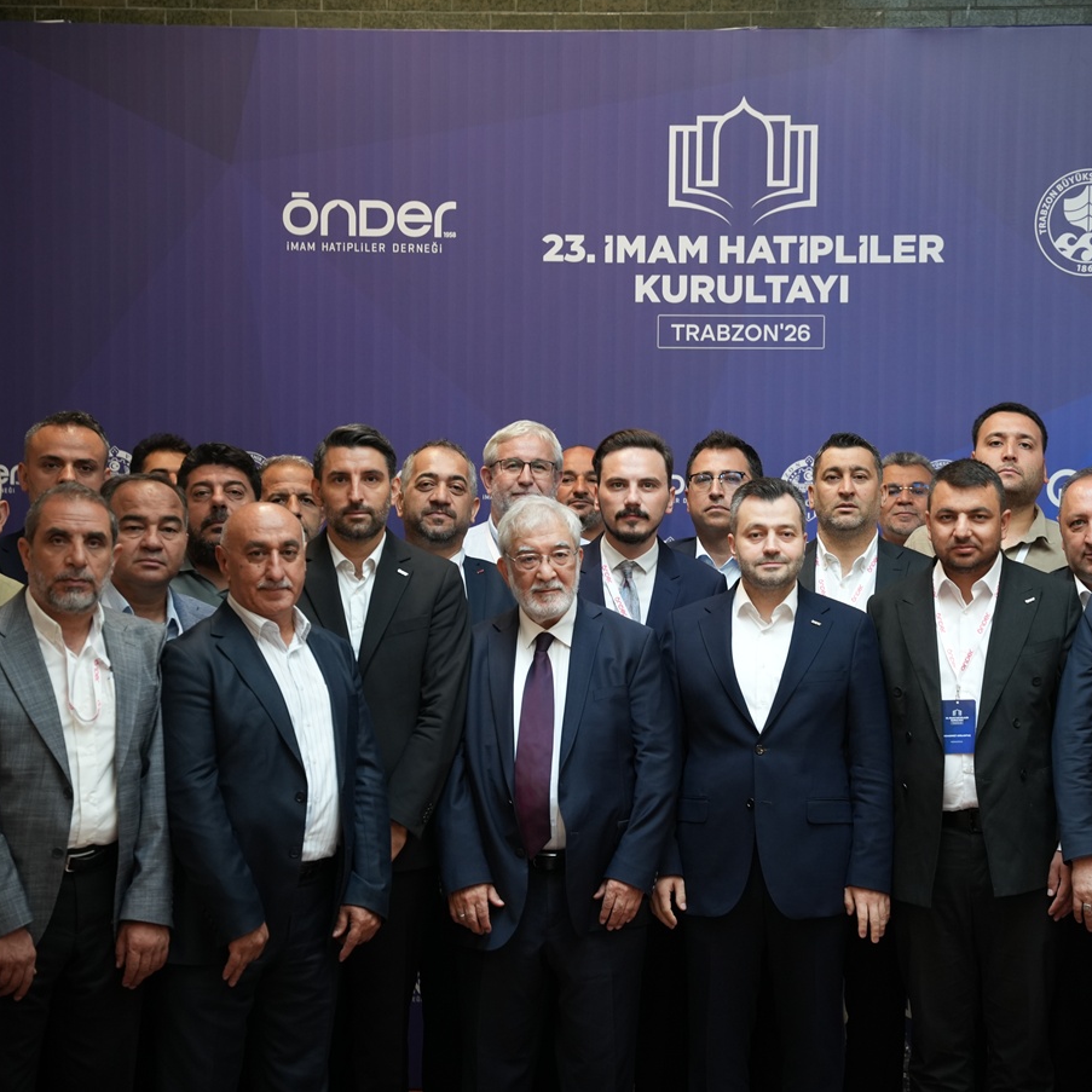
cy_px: 544
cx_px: 756
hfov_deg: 21.0
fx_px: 2928
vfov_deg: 21.1
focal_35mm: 82
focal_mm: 63.8
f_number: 2.8
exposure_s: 1/125
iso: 1250
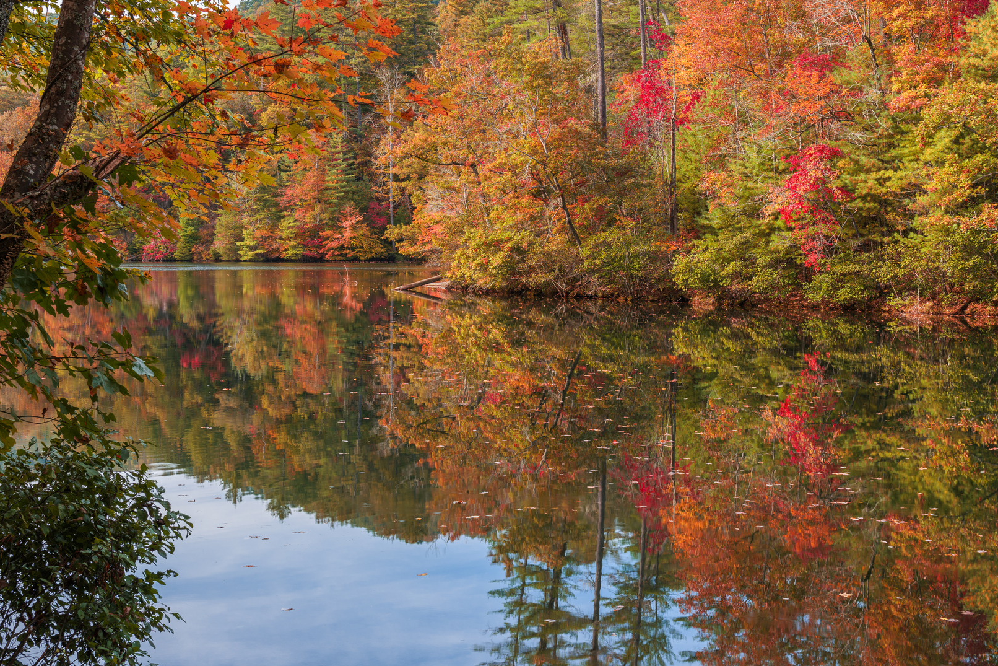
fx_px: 1386
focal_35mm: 50
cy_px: 268
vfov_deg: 26.9
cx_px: 502
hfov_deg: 39.6
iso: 64
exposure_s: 1/8
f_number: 11
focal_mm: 38
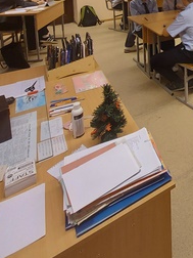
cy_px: -14
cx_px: 222
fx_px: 230
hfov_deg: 36.8
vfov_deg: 46.1
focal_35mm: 31
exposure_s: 1/50
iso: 100
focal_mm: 1.74
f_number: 2.2
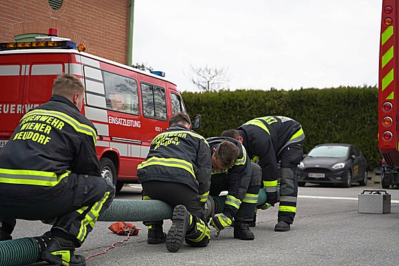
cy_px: 133
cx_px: 200
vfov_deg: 19.5
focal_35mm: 70
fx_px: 776
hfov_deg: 28.8
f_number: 5.6
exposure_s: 1/1000
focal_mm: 70
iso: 1000
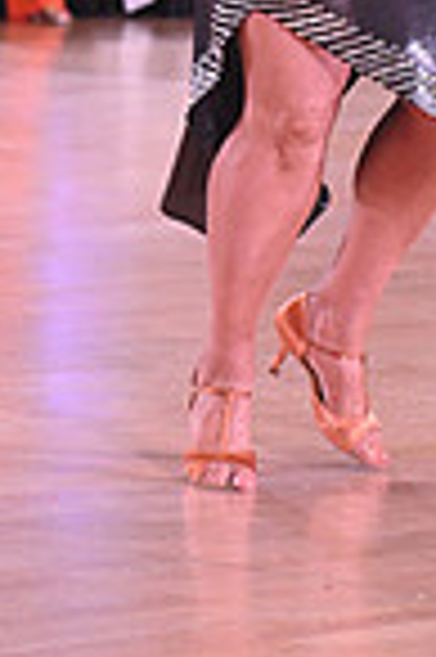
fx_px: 5645
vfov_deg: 6.6
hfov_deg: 4.4
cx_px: -79
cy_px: -252
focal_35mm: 310
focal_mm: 78
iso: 2500
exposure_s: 1/320
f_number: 4.5
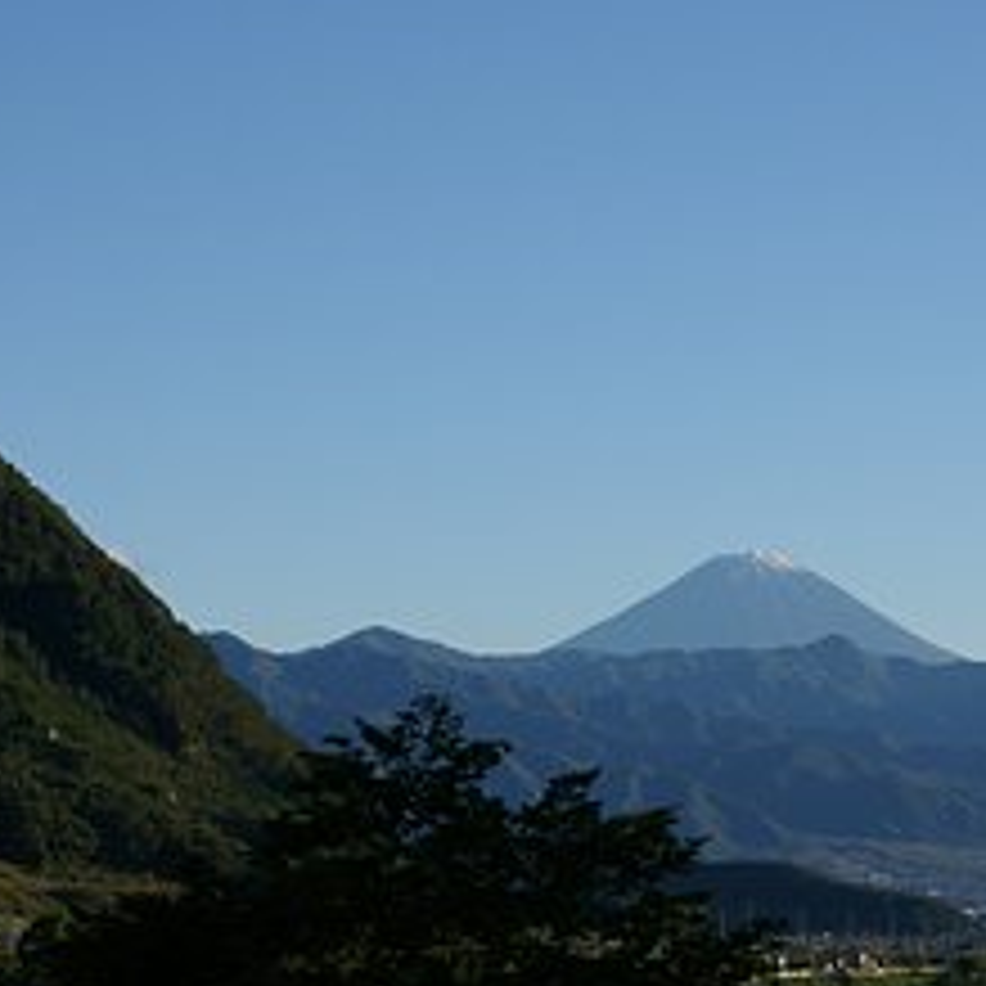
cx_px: 720
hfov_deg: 14.6
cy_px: 653
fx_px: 3835
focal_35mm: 119
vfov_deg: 14.6
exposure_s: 1/350
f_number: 6.7
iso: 200
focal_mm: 40
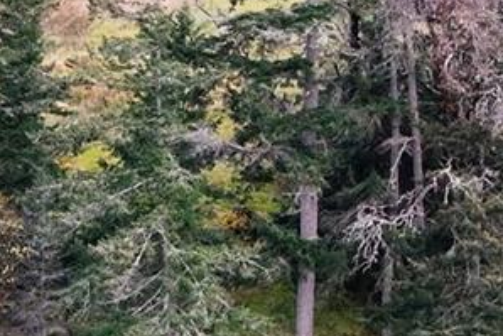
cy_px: 138
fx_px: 2251
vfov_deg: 8.5
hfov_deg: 10.6
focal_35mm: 161
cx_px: -760
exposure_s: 1/3200
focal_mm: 20
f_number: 1.8
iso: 100
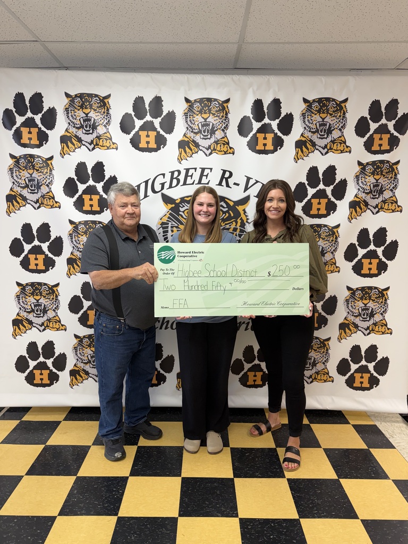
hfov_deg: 56.8
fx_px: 377
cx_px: 204
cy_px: 272
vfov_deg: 71.6
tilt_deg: -8.0
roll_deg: -1.0
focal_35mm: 24
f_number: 1.78
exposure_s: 1/120
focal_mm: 6.76
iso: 125
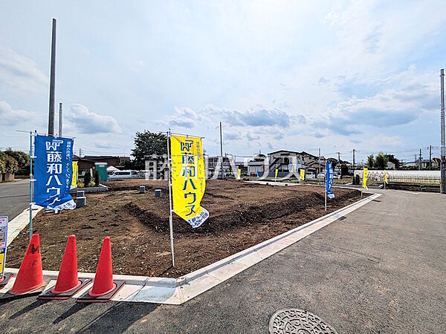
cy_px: 167
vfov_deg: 85.7
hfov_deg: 102.1
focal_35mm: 14
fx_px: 180
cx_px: 223
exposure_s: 1/7407
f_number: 2.2
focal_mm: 1.83
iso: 52
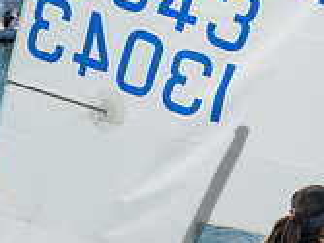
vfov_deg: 7.2
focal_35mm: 204
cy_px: 347
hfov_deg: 9.7
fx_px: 1908
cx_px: 268
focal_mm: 61
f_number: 6
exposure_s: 1/320
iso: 100
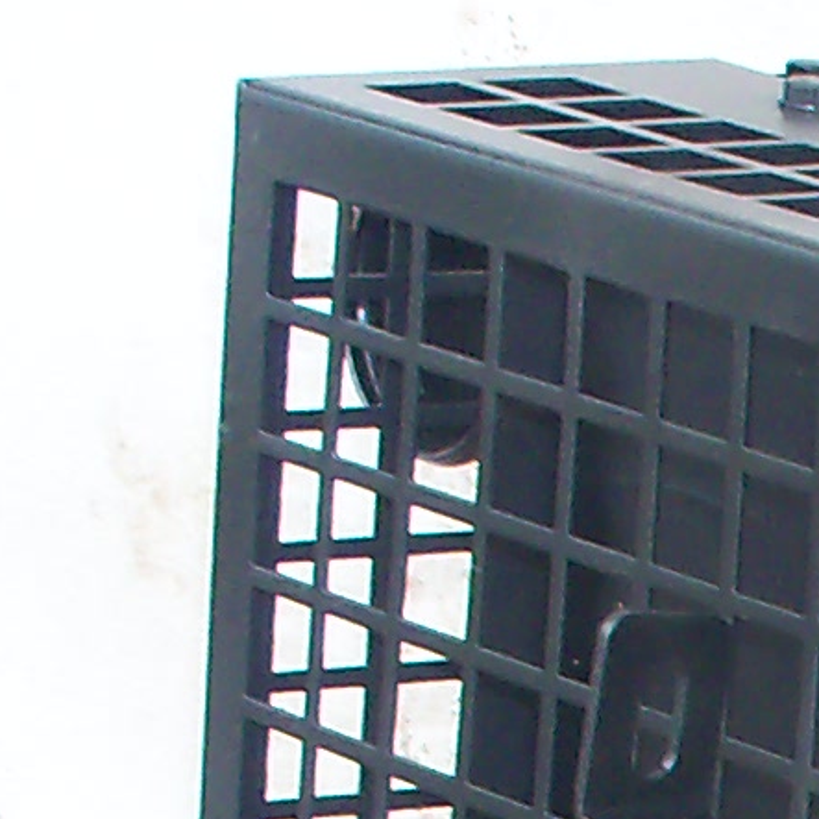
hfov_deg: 6.0
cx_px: 2106
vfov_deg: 6.0
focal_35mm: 277
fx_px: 7415
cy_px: 2170
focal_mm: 6.3
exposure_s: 1/60
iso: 80
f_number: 3
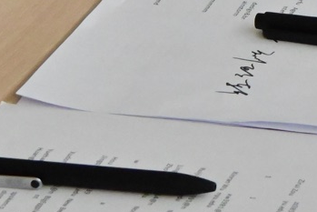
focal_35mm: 387
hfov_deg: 5.2
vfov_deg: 3.5
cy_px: -270
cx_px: 591
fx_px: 3409
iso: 5000
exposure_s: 1/400
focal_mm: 50
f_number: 10
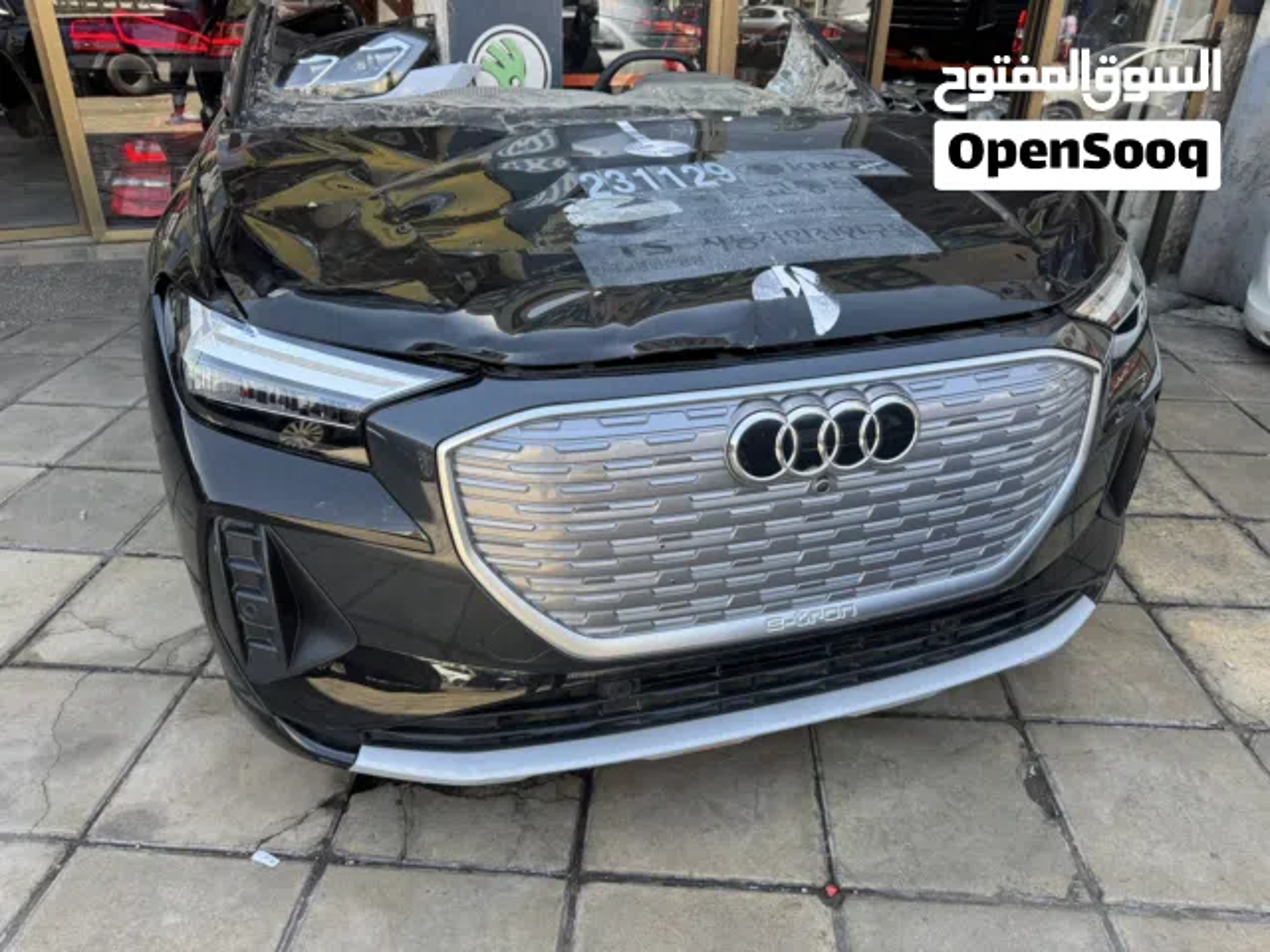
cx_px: 635
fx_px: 881
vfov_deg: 56.8
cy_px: 476
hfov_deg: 71.6
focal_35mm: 24
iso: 80
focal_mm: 6.76
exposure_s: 1/417
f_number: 1.78
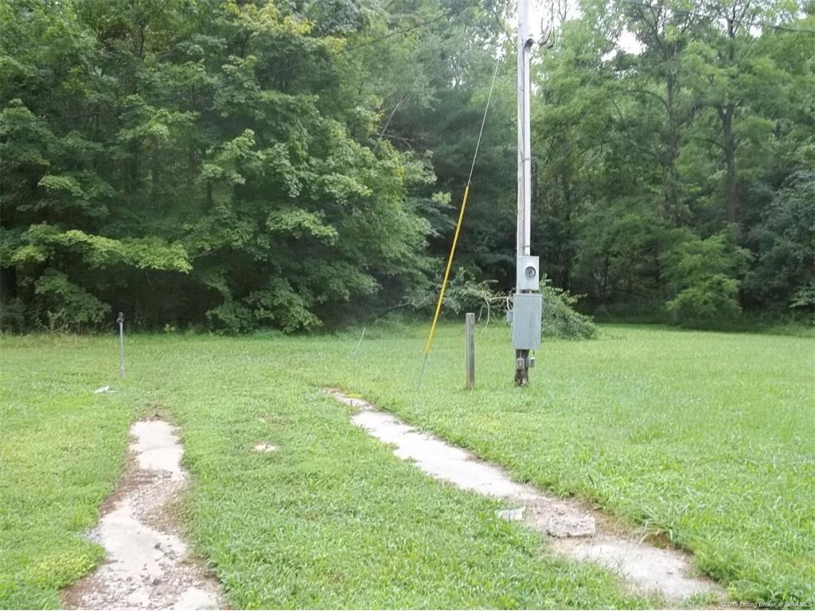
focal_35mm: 33
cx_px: 408
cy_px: 306
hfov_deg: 55.4
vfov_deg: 42.9
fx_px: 777
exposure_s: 1/50
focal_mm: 5.9
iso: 64
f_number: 3.3
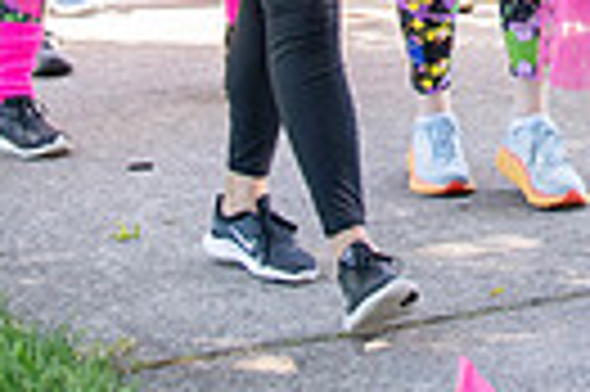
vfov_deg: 8.1
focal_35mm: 159
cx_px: 707
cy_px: -469
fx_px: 2603
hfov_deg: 12.6
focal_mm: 24
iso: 500
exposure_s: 1/400
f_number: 3.5
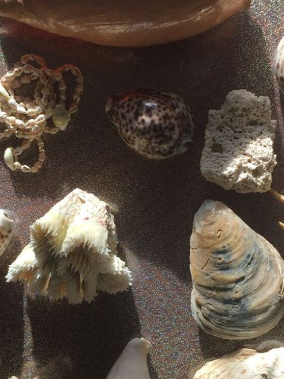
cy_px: 214
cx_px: 139
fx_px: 568
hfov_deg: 28.1
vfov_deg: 36.7
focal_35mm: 52
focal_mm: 4.15
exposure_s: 1/335
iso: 32
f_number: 2.2
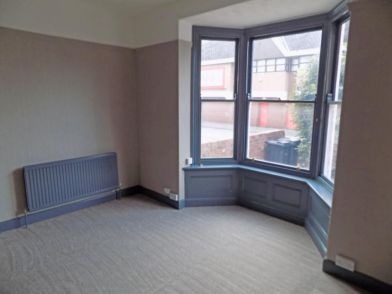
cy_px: 147
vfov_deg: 58.9
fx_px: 260
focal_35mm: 23
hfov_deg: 73.9
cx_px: 196
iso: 160
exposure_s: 1/30
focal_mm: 4
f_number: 3.1
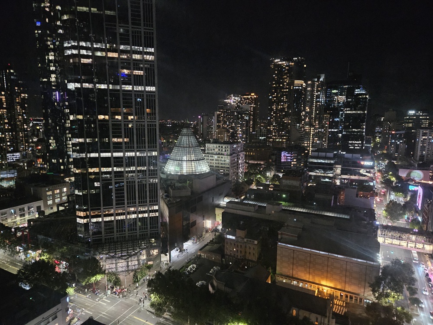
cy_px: 162
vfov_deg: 58.9
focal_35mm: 23
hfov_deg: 73.9
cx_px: 216
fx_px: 288
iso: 2500
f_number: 1.8
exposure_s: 1/16.7
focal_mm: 5.4
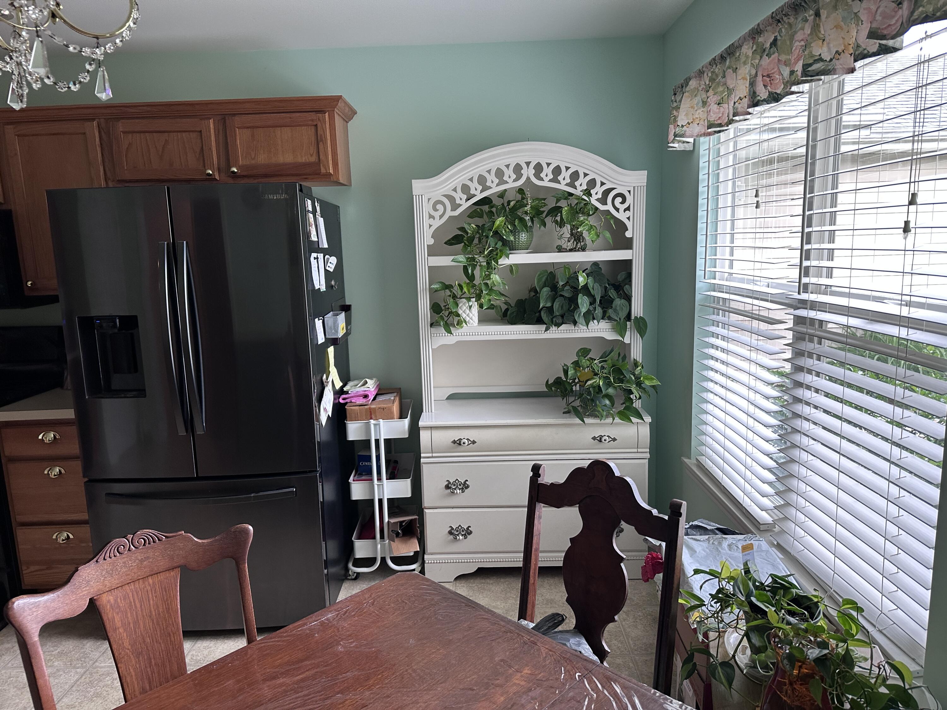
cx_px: 474
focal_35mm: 24
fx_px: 657
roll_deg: +1.5
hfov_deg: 71.6
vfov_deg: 56.8
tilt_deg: -9.2
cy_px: 355
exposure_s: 1/120
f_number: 1.78
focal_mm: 6.86
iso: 160
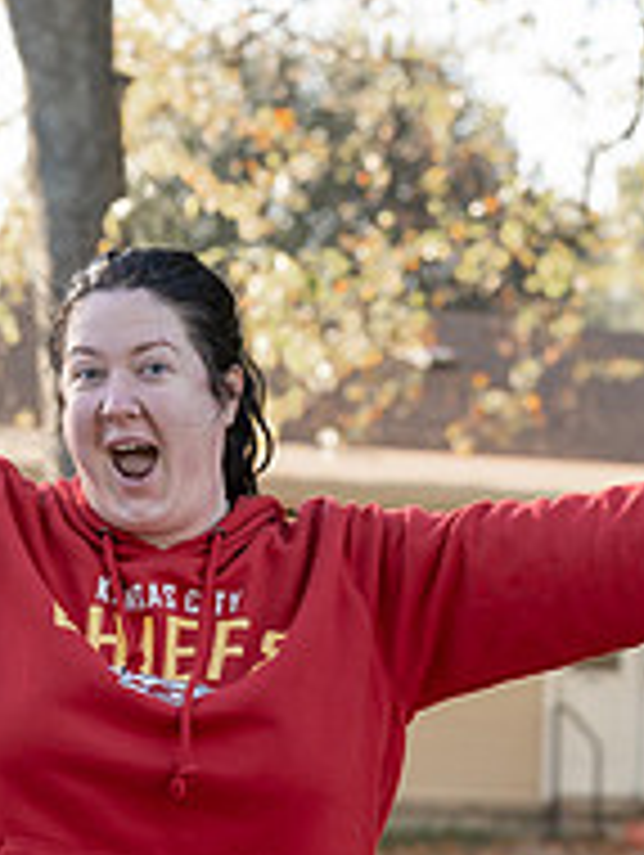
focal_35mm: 226
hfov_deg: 6.6
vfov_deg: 8.7
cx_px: 402
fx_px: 5594
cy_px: 397
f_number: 3.5
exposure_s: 1/320
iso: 200
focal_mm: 66
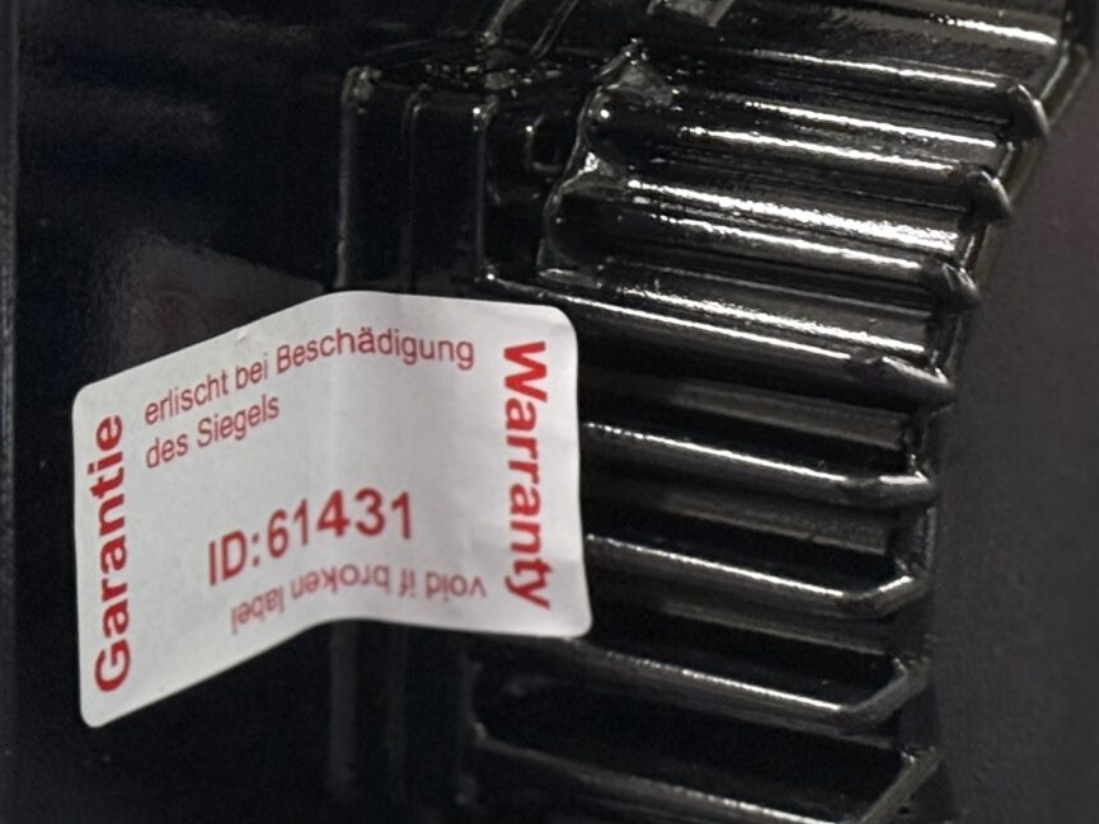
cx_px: 733
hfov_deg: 13.9
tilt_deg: -12.3
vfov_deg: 10.4
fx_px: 4509
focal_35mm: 142
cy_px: 226
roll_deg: -2.2
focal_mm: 6.76
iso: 500
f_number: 1.78
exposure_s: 1/33
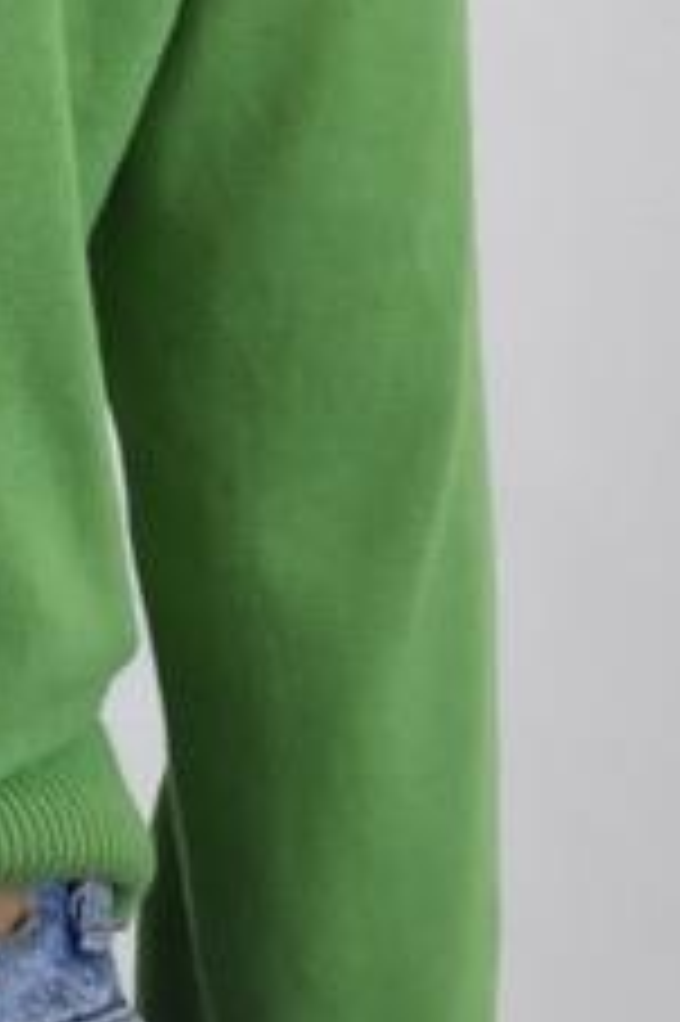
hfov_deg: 4.9
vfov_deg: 7.6
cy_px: 482
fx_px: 7746
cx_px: -662
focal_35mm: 273
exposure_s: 1/80
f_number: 16
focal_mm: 38
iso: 1600
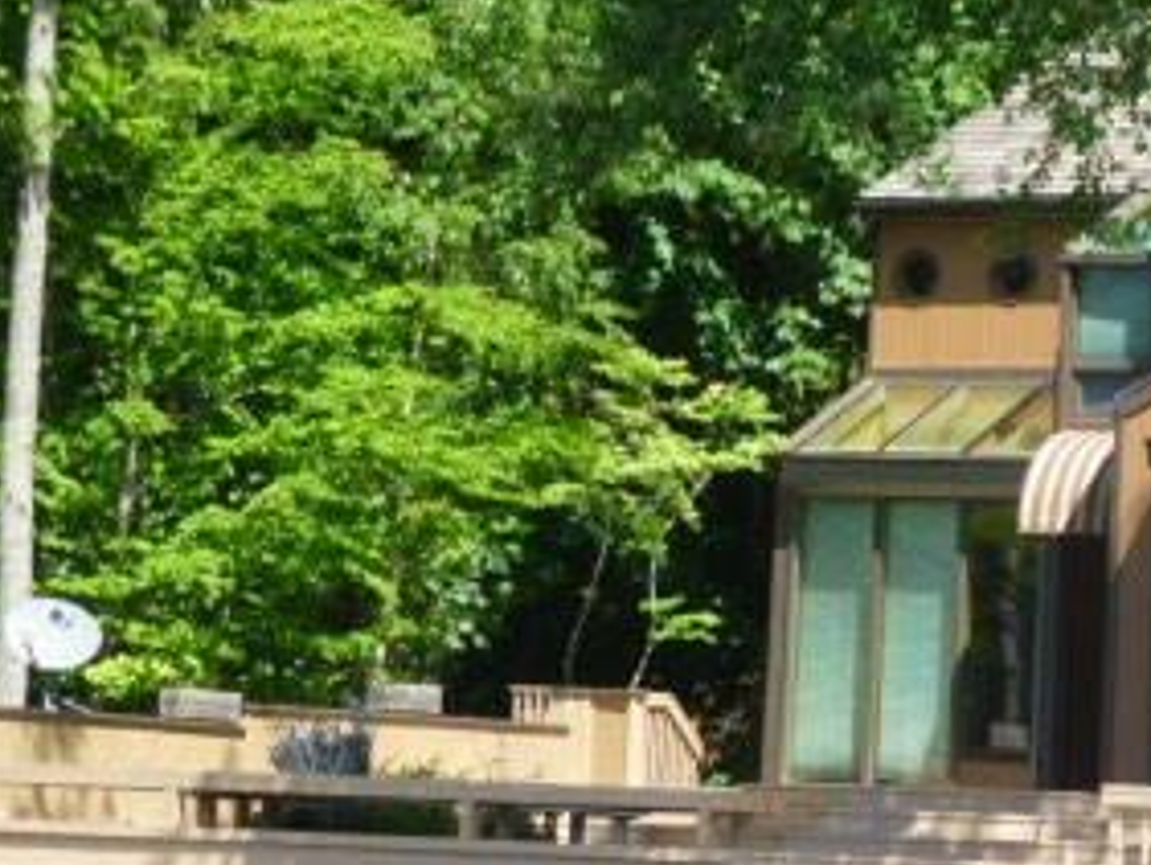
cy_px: 484
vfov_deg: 9.5
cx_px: 1081
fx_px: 5223
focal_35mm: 157
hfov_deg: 12.5
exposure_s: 1/200
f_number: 4.6
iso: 100
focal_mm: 12.3
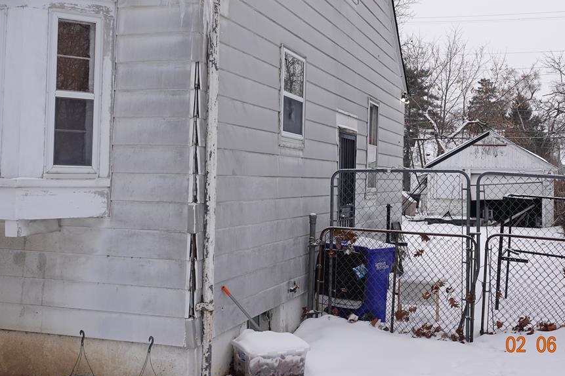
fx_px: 691
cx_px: 315
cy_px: 166
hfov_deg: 44.4
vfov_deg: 30.5
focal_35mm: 44
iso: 100
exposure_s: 1/640
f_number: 4
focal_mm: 13.7
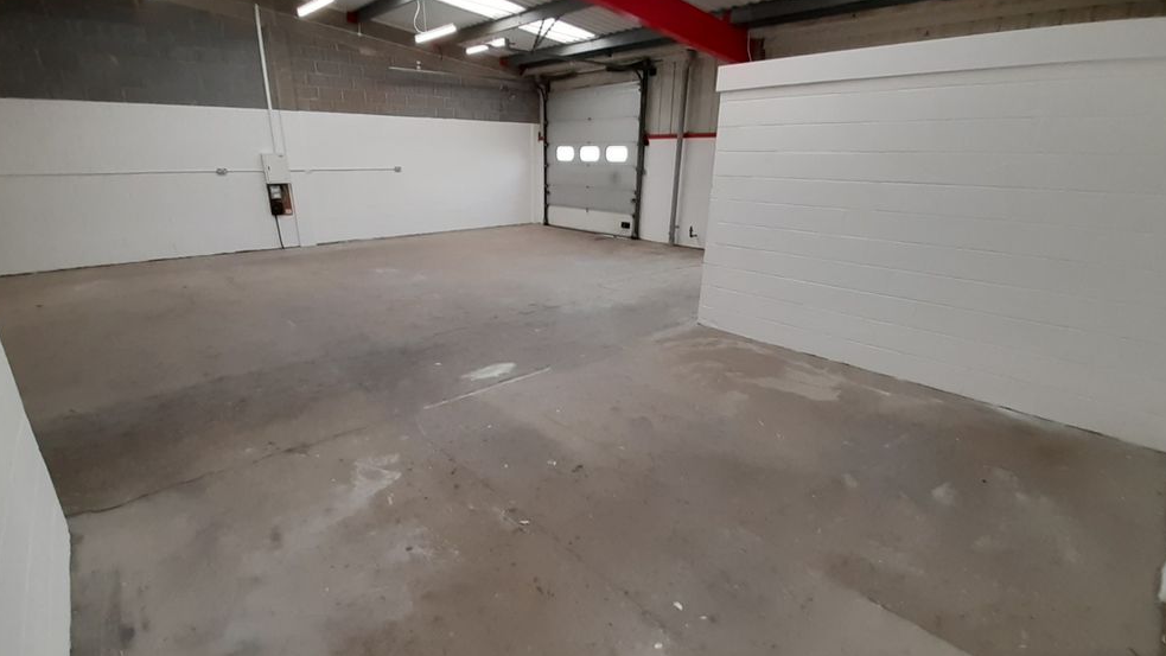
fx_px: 495
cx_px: 569
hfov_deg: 99.4
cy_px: 327
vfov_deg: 67.1
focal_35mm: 16
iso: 125
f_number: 2.2
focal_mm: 1.13
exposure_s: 1/50
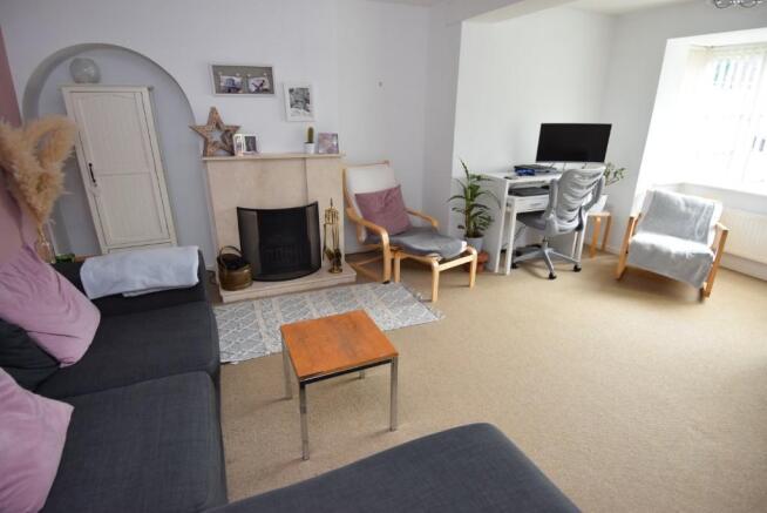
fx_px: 384
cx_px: 384
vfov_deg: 67.5
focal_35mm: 18
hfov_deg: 90.0
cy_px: 256
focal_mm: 12
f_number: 4.5
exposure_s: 1/80
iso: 800
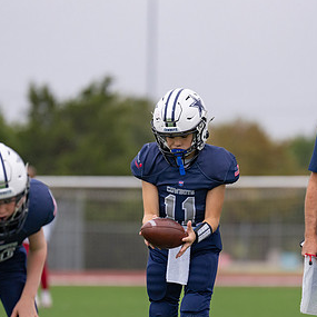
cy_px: 216
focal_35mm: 370
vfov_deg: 4.7
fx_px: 3833
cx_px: 217
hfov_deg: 4.7
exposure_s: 1/1000
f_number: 2.8
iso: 640
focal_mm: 200
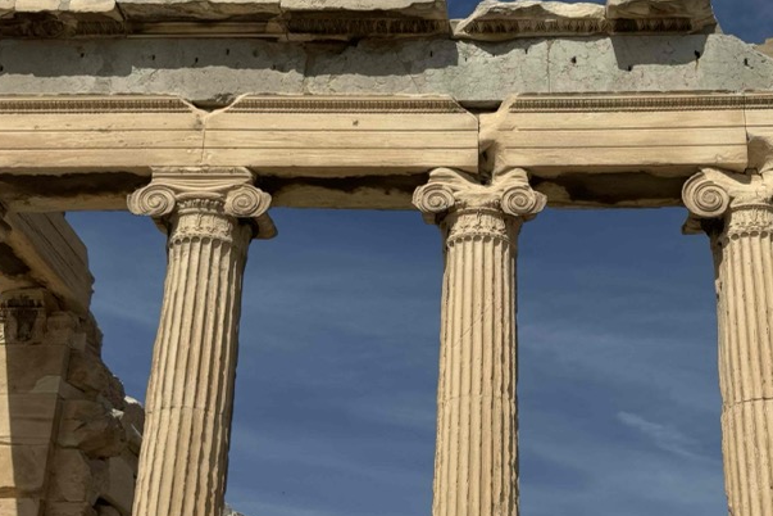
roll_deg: +0.5
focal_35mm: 53
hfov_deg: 36.8
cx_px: 556
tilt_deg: +20.9
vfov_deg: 25.3
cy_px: 368
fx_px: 1138
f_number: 1.78
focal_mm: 6.76
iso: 80
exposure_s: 1/10417
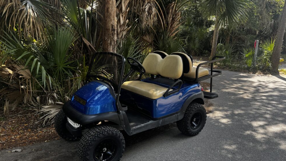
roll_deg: -1.2
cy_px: 97
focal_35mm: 27
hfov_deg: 69.9
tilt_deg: -16.1
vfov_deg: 42.7
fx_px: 205
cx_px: 146
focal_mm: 6.76
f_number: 1.78
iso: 64
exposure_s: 1/217
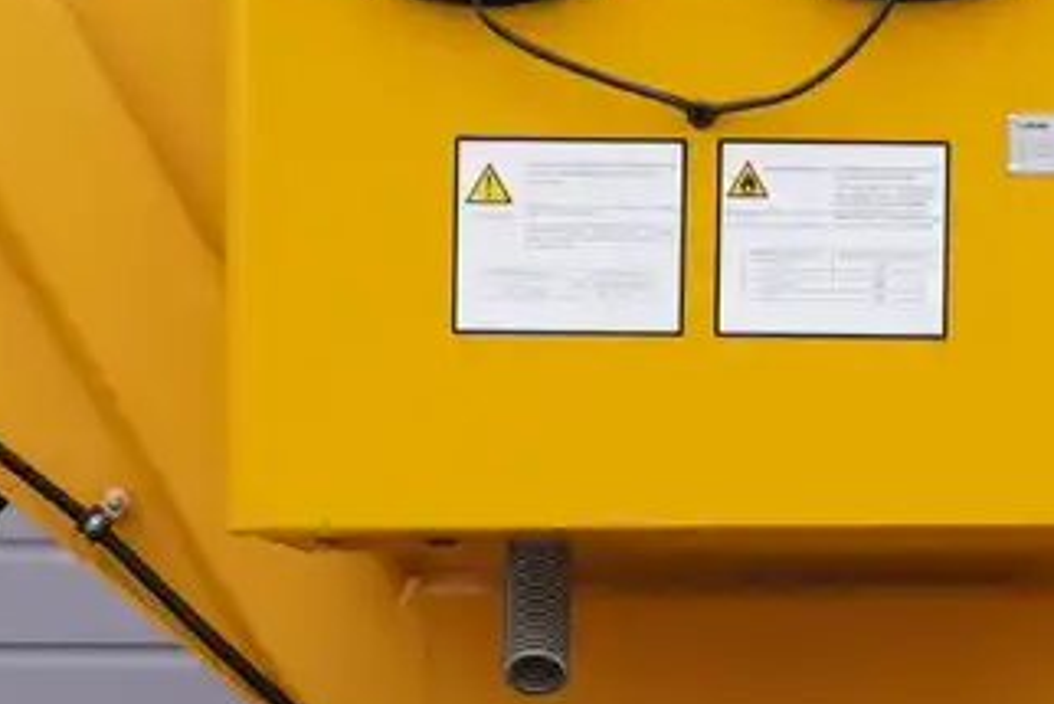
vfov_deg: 4.3
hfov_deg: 6.4
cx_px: 1195
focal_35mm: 320
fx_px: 9371
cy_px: 951
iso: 250
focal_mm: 27
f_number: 4
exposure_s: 1/800
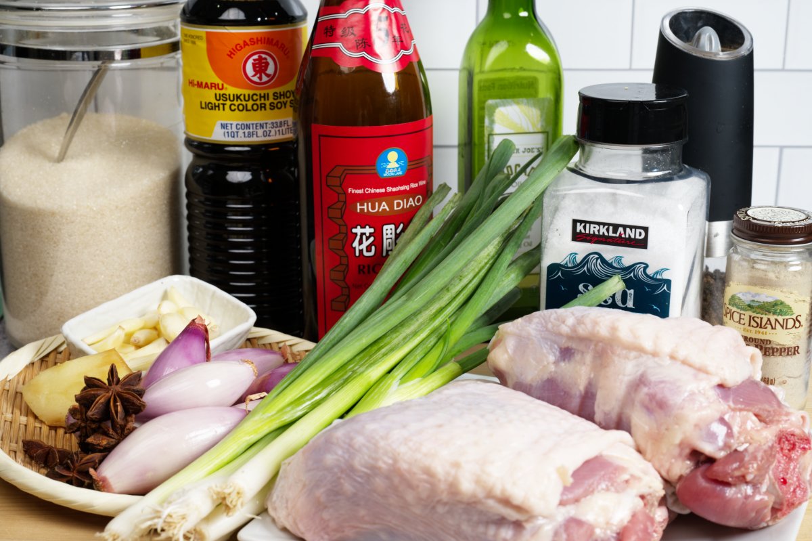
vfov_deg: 23.8
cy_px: 270
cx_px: 406
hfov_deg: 35.1
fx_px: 1285
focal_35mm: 57
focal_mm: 57
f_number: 11
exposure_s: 1/60
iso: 200
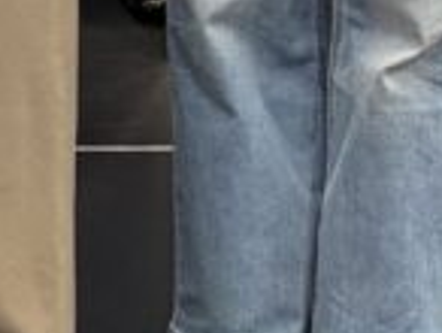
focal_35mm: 182
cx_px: -487
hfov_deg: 9.9
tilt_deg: -6.9
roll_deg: +0.9
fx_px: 2328
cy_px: -418
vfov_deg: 7.7
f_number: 1.6
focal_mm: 5.96
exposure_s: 1/50
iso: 125
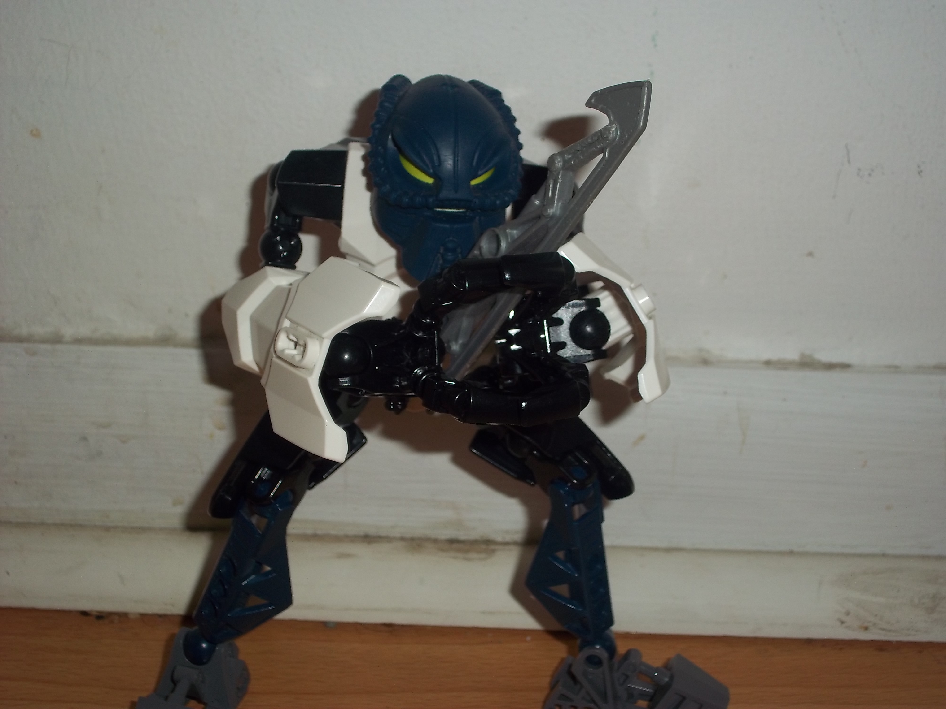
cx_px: 473
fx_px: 1558
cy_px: 354
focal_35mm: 57
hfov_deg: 33.8
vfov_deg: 25.7
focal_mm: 10.1
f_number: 3.9
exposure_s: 1/40
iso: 80
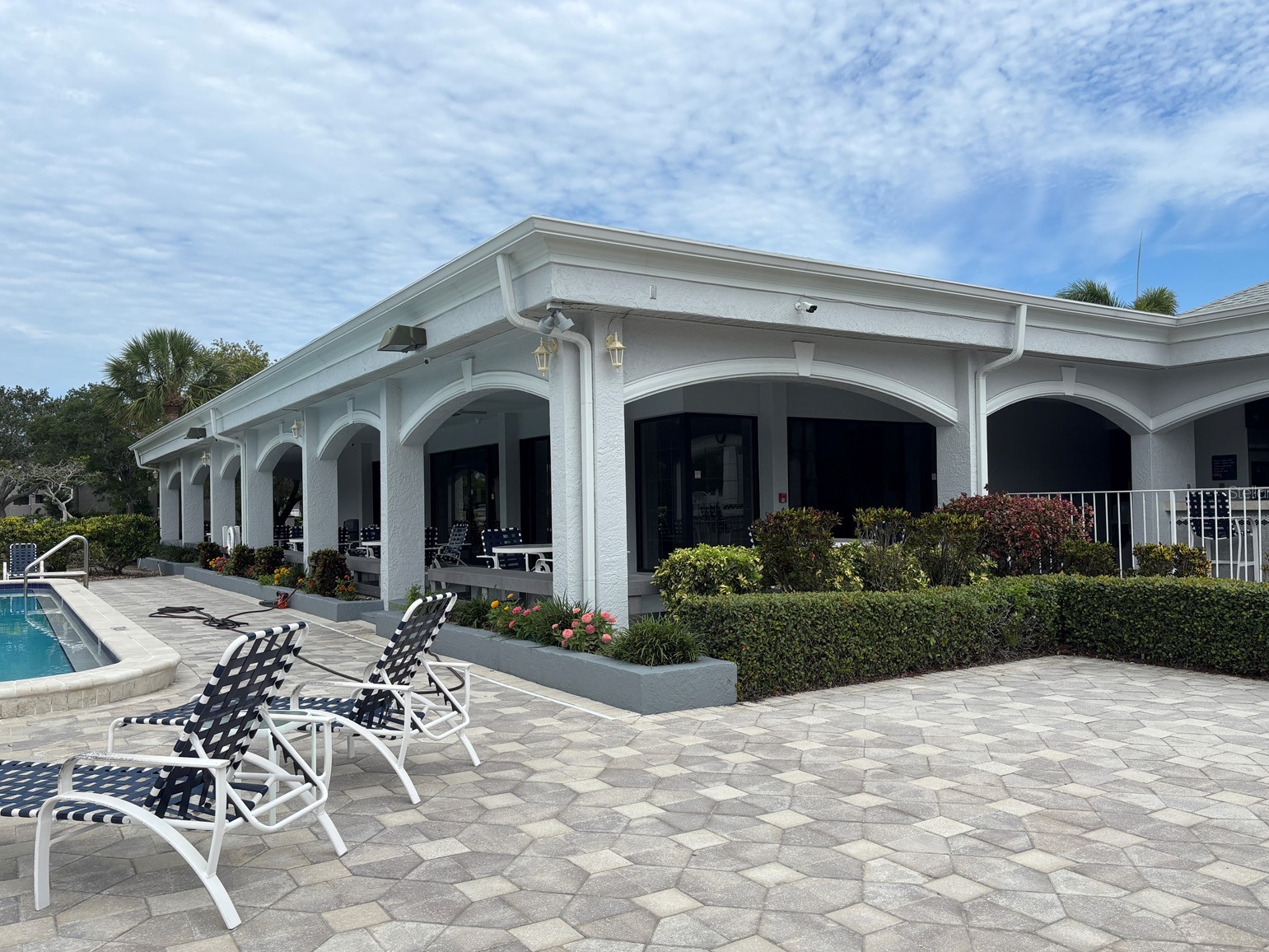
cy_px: 492
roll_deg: +0.4
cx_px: 647
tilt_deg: +0.7
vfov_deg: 51.4
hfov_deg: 65.3
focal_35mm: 27
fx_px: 990
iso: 50
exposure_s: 1/4425
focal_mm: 5.96
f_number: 1.6
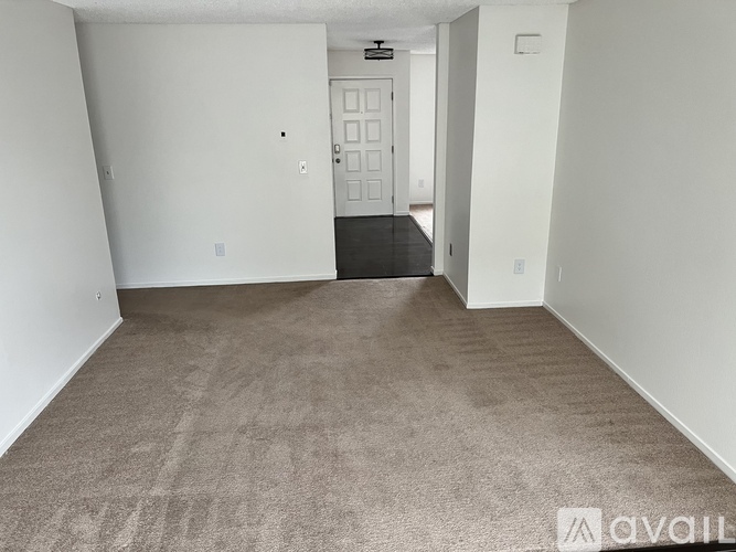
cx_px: 368
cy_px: 276
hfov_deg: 67.3
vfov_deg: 53.0
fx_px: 553
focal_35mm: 26
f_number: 1.5
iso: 125
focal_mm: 5.7
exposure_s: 1/61
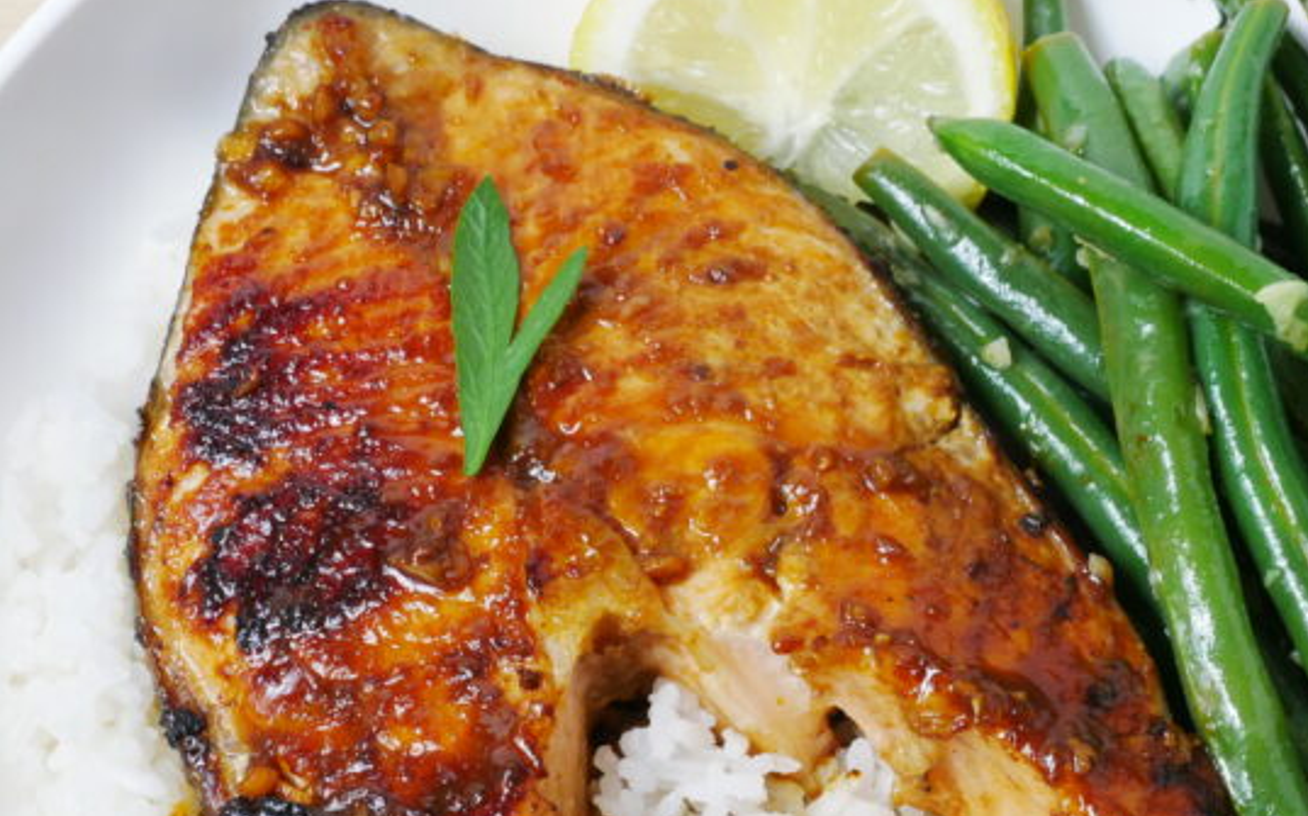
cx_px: 816
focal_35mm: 85
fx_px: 3028
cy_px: 598
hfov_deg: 24.3
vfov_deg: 15.3
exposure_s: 1/8
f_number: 9
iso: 800
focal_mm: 28
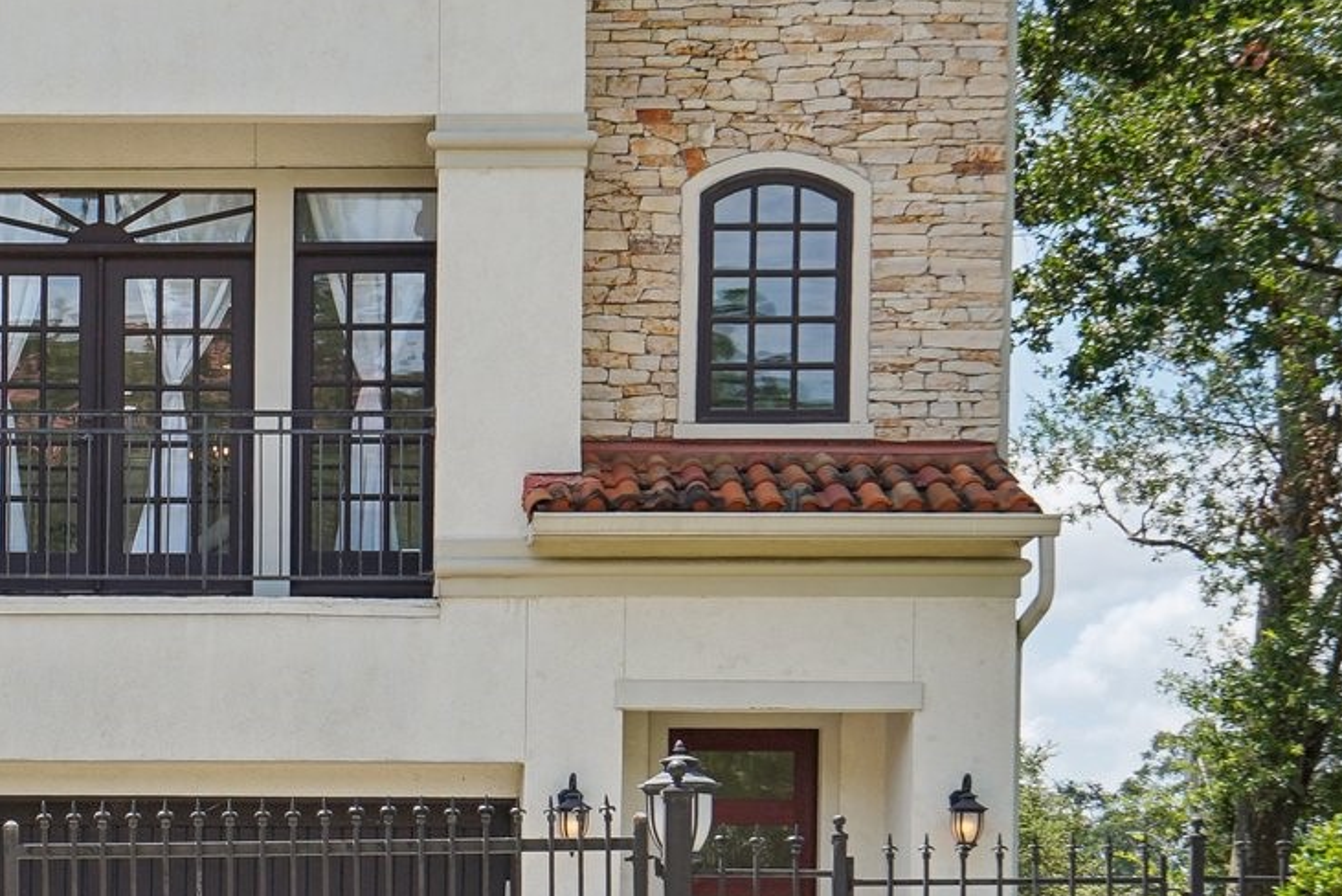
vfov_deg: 16.2
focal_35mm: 84
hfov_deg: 24.0
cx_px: 363
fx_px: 3132
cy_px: 218
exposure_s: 1/100
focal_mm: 30
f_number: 10
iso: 100
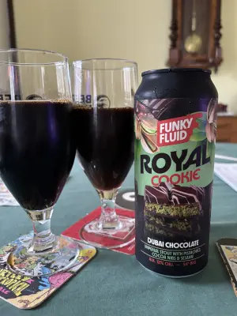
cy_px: 158
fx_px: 237
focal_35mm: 26
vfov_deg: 67.3
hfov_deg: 53.1
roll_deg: +0.5
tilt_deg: -12.6
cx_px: 118
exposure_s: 1/40
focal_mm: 5.96
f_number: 1.6
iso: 640
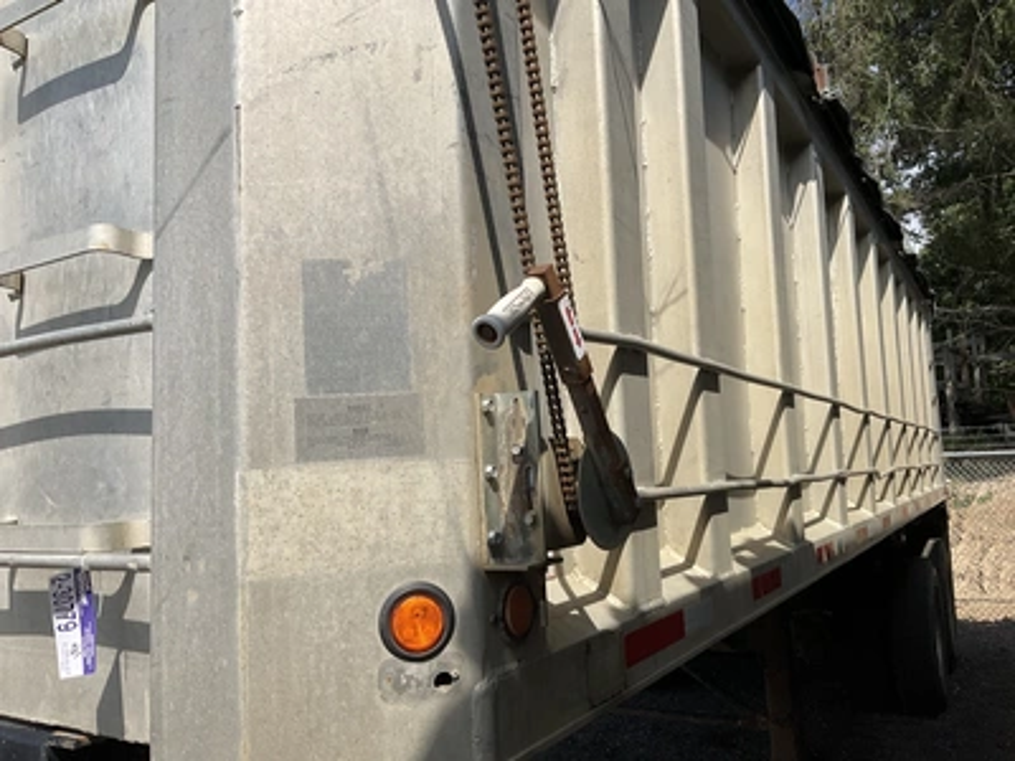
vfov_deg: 48.2
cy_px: 380
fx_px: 850
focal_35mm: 29
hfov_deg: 61.7
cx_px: 508
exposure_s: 1/2141
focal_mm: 3
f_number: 1.8
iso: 25
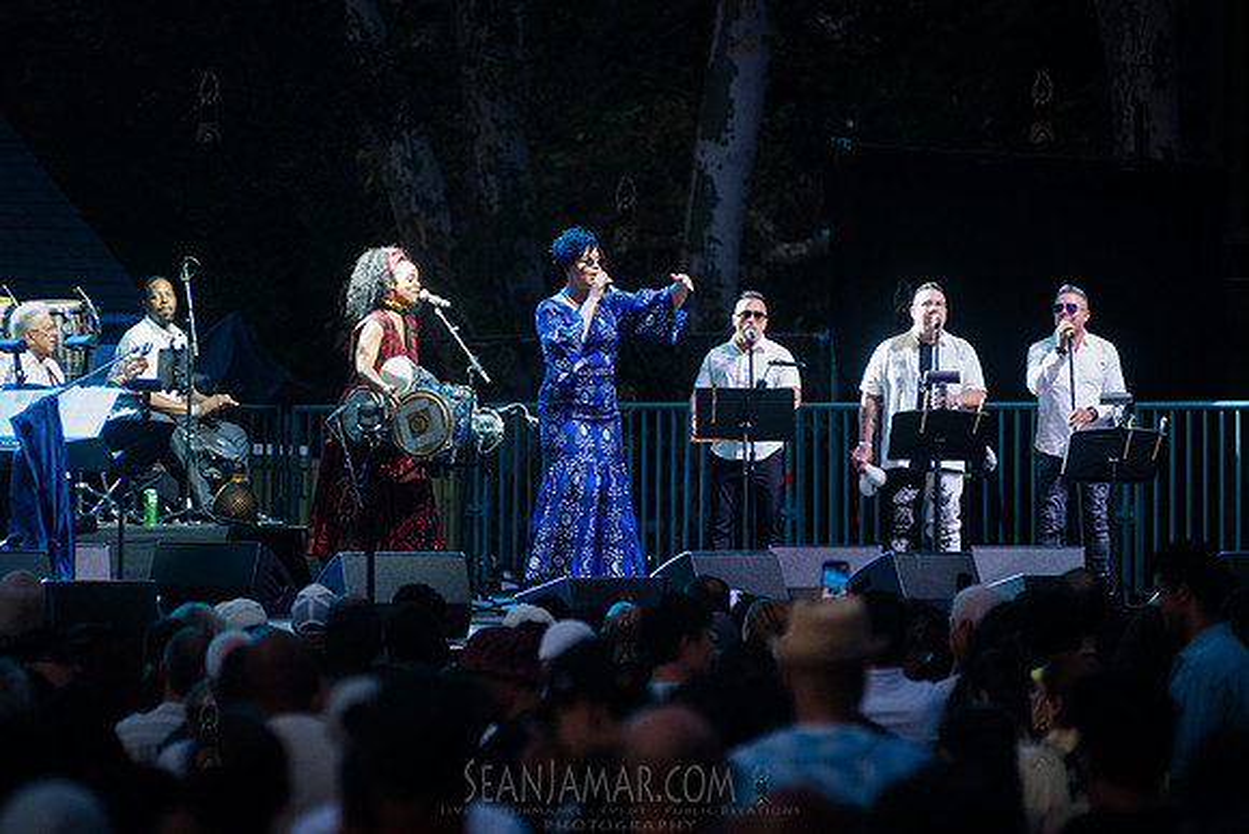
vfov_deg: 6.0
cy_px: 421
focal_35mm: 228
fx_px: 7928
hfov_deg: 9.0
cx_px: 536
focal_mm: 200
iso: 4000
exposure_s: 1/400
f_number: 4
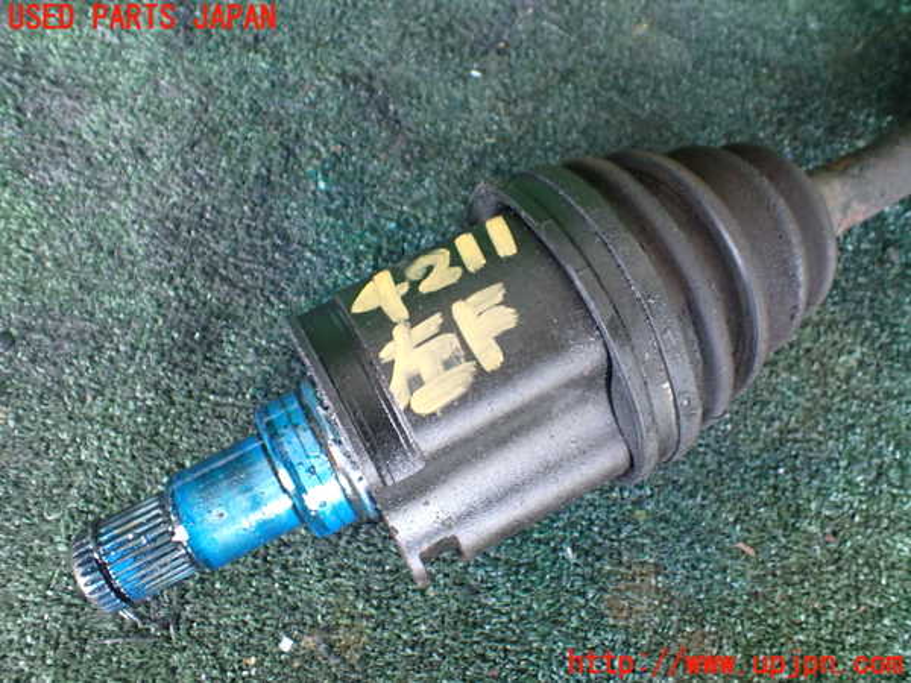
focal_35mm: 30
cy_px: 342
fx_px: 790
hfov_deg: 60.0
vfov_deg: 46.8
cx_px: 456
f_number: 2.3
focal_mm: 5.4
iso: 800
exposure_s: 1/40
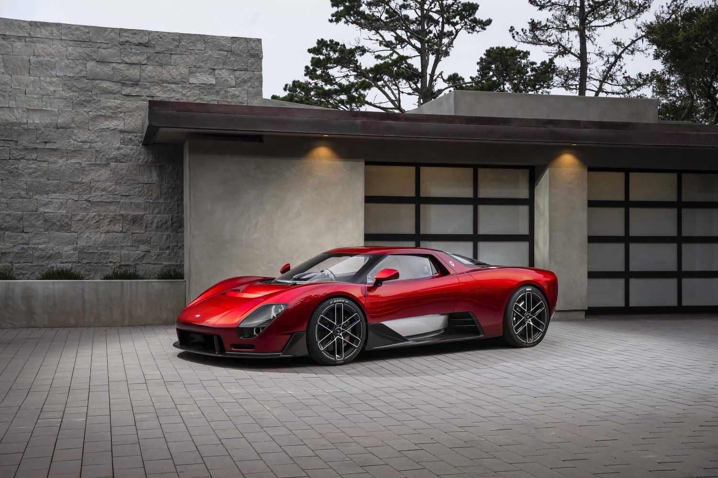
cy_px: 239
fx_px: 897
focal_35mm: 45
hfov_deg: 43.6
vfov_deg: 29.9
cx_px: 359
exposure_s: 1/200
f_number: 8
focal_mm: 45
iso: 2000
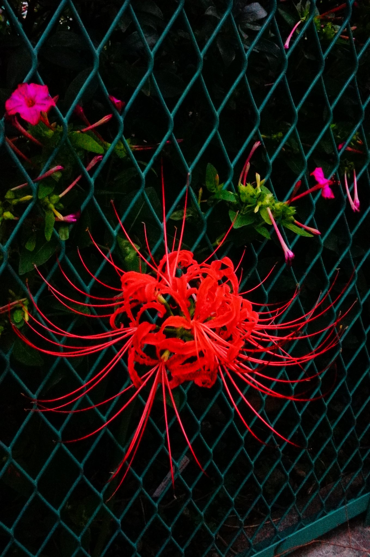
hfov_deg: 32.9
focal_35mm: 40
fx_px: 626
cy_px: 278
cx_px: 185
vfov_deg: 48.0
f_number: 29
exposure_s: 1/80
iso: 12800
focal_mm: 27
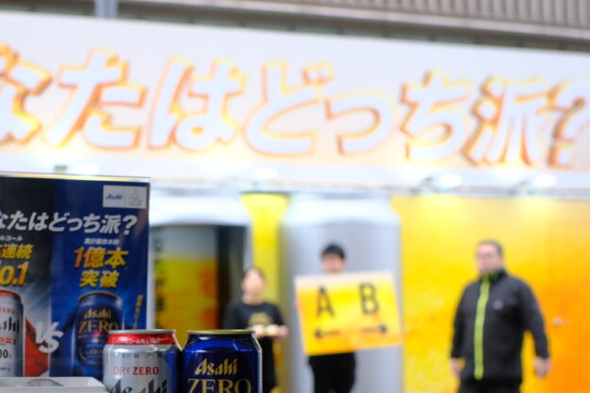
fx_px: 934
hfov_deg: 34.4
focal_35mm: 57
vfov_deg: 23.5
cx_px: 159
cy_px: 299
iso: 320
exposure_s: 1/200
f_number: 3.6
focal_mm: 23
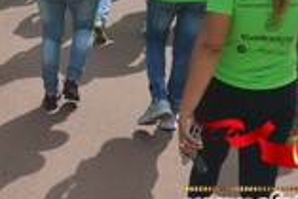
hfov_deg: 23.0
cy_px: -45
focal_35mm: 86
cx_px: 27
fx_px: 713
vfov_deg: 15.3
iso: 100
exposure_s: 1/320
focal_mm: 20
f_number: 9
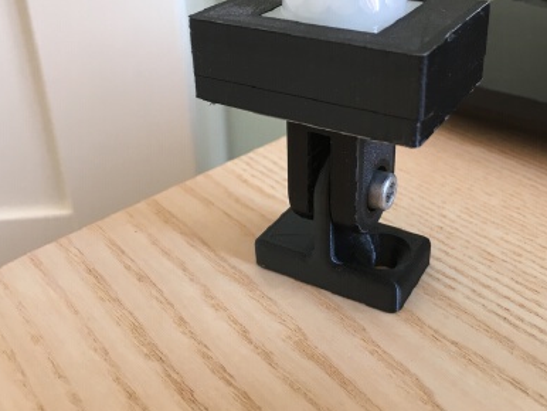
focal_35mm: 40
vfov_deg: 35.7
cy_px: 145
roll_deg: -0.1
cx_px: 342
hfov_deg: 46.4
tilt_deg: -26.9
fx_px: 632
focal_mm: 4.15
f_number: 2.2
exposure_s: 1/33
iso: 80
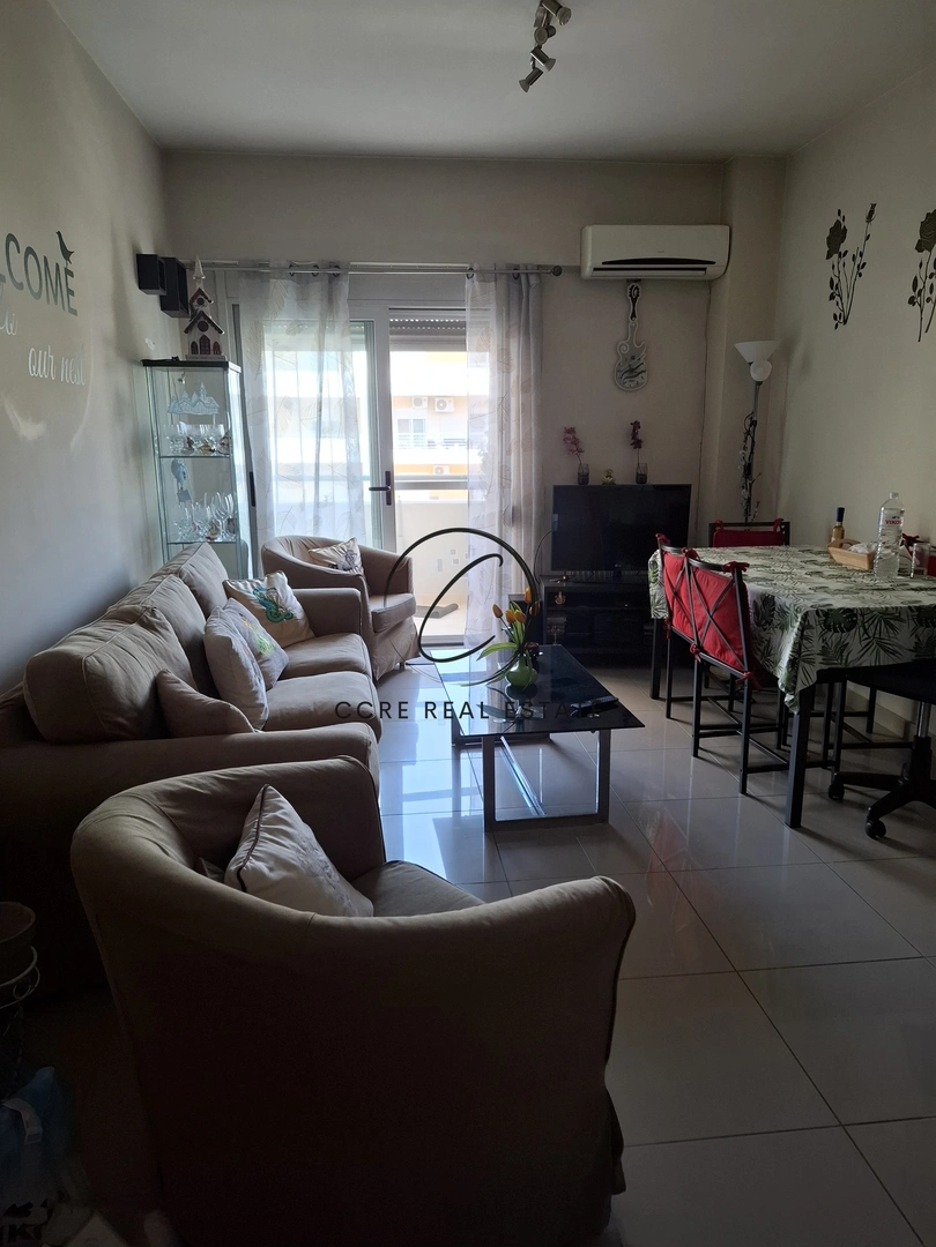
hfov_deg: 58.9
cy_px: 624
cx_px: 468
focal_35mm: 23
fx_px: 829
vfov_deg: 73.9
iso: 250
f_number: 1.8
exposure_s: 1/120
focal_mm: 5.54
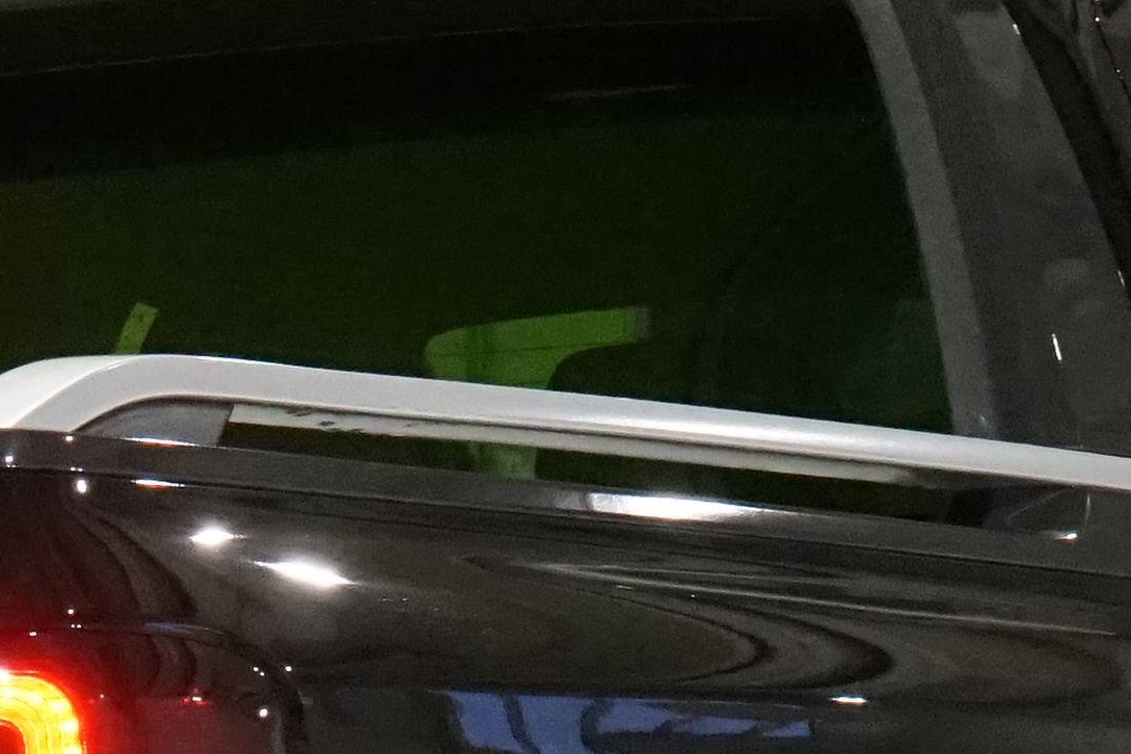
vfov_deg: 5.0
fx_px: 8482
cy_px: 1296
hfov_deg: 7.6
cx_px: 105
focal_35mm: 270
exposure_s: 1/80
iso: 6400
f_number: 13
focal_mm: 49
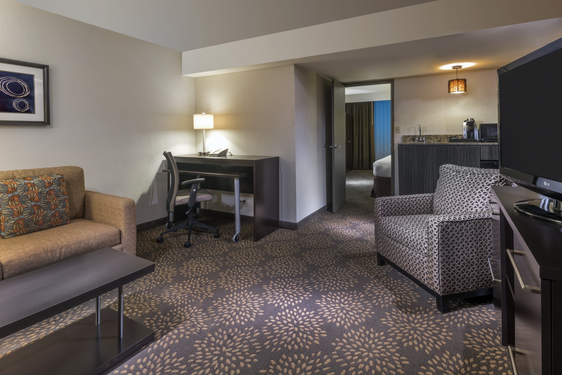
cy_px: 188
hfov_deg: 86.9
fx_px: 297
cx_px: 281
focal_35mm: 19
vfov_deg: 64.6
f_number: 20
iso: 200
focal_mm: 19
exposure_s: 6
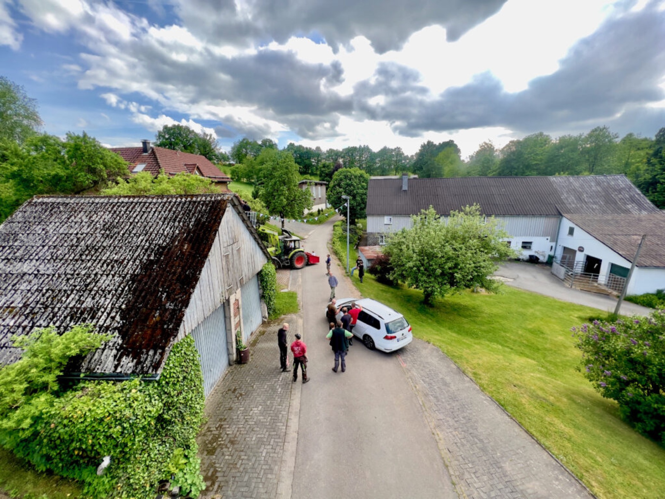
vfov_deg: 89.9
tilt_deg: -13.0
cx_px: 332
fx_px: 250
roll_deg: +1.4
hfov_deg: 106.2
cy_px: 250
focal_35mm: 13
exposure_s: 1/268
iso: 32
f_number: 1.8
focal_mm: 1.57
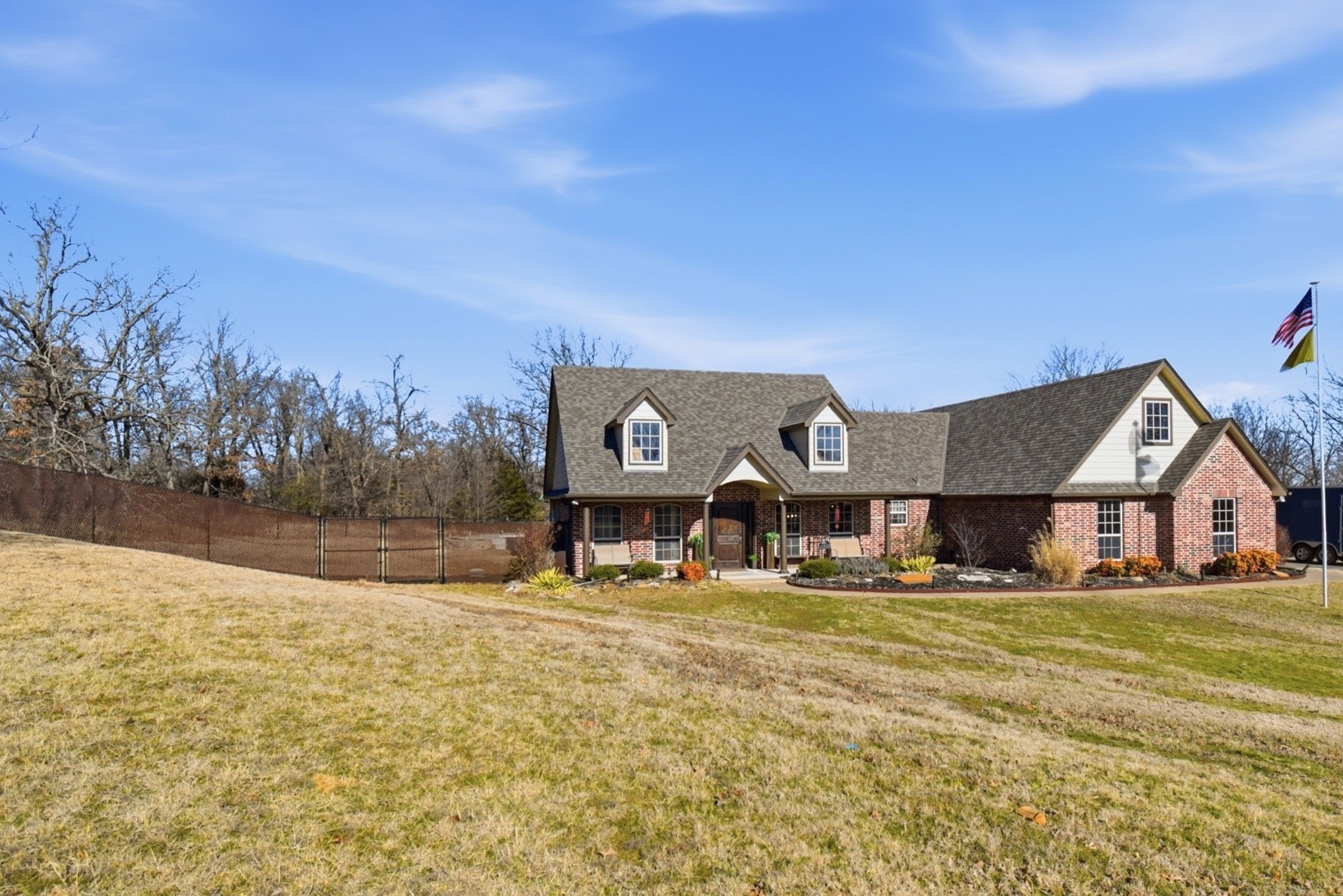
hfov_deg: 82.0
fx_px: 770
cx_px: 740
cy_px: 454
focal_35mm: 21
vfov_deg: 60.4
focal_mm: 11
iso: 250
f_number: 13
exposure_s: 1/2500
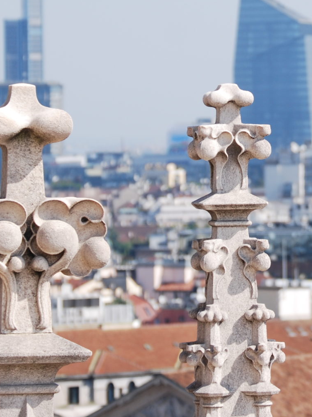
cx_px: 256
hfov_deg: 5.4
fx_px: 3284
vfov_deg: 7.2
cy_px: 81
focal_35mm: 273
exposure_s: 1/500
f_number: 5.6
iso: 100
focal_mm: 75
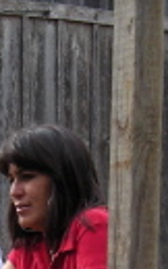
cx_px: -79
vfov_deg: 10.3
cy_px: 358
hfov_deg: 6.5
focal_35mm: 199
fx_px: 1461
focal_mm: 6.3
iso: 50
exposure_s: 1/198
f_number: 3.2
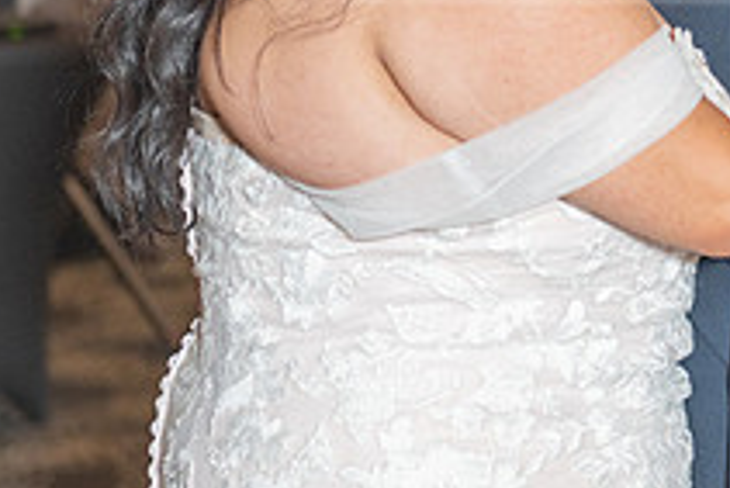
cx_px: 644
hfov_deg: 10.7
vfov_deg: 7.1
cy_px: -78
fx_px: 3896
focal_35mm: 192
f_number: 2.8
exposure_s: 1/250
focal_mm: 70
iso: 500
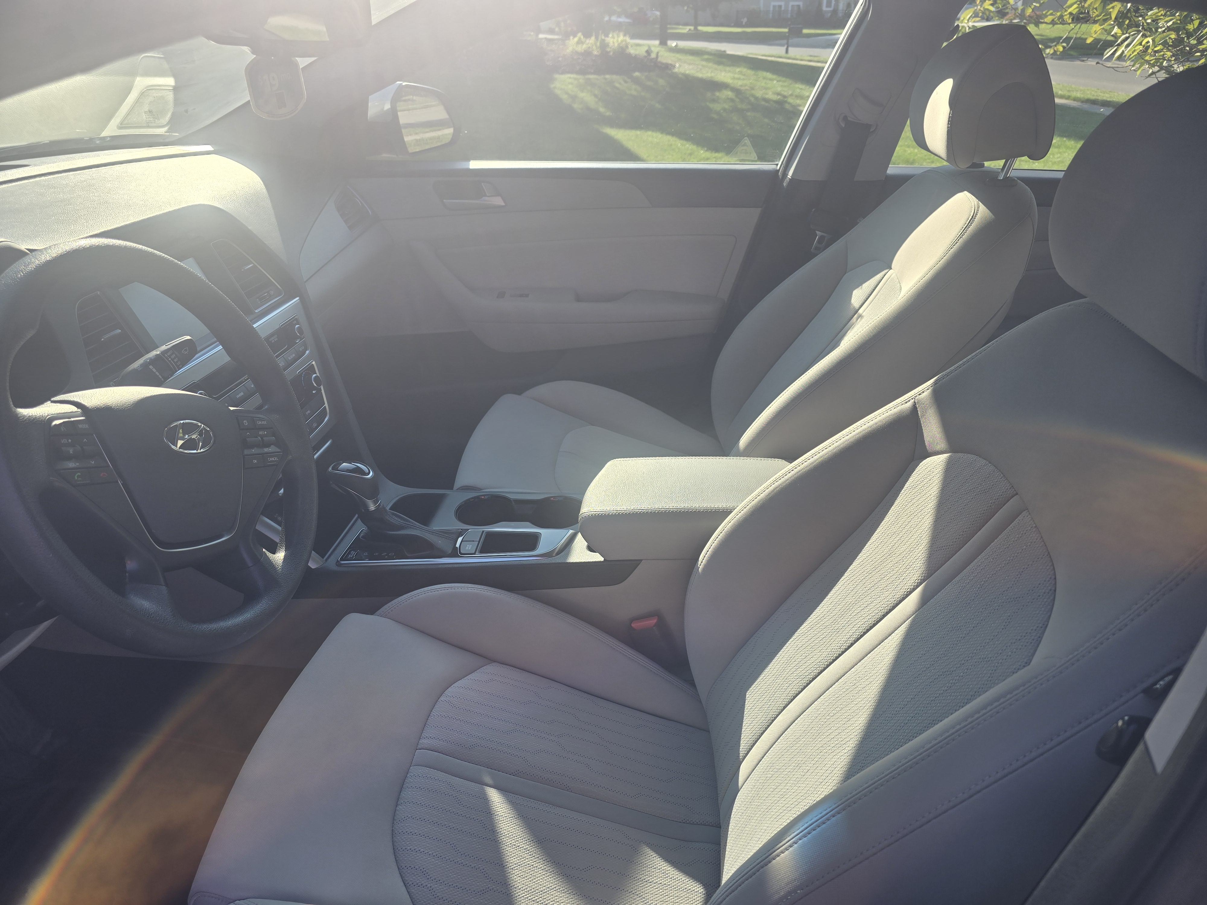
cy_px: 452
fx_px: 802
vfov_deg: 58.9
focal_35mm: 23
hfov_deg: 73.9
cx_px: 604
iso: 12
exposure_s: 1/309
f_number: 1.7
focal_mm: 6.3
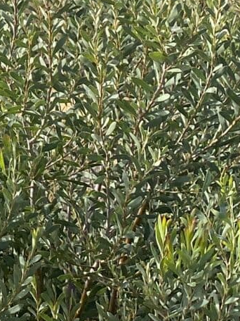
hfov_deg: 9.6
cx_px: -217
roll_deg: -0.2
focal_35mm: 146
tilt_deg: -4.1
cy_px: -112
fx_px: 1350
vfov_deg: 13.0
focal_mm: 4.25
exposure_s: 1/2222
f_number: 1.8
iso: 32
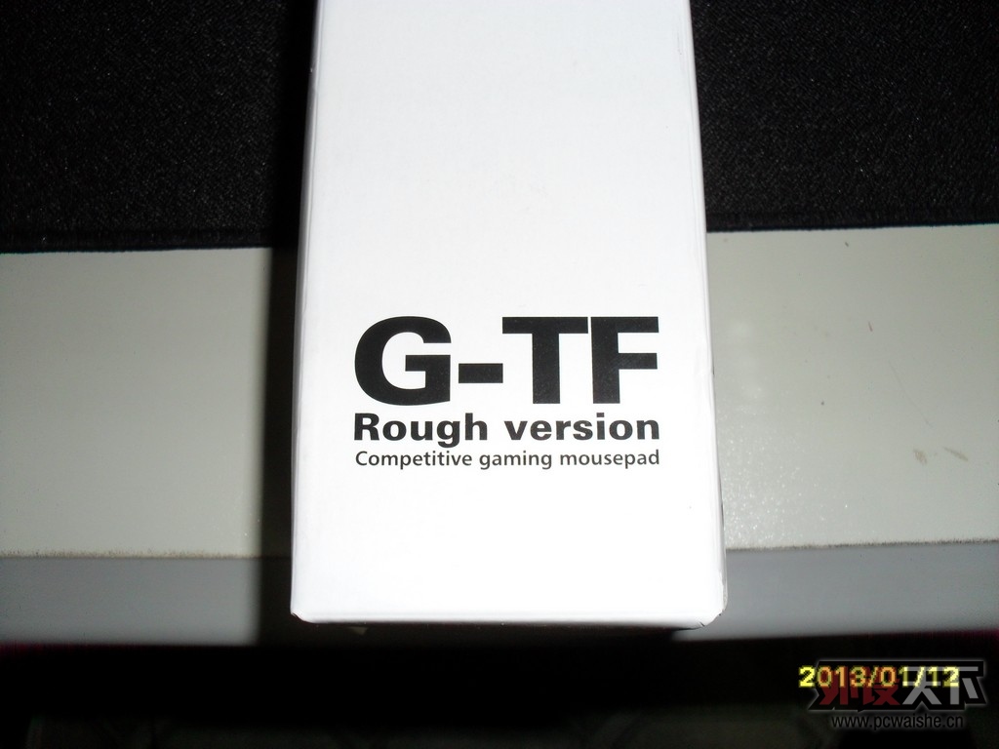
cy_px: 374
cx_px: 500
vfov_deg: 40.7
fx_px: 1010
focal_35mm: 35
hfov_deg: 52.6
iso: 200
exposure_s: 1/45
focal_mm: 6.3
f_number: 3.2
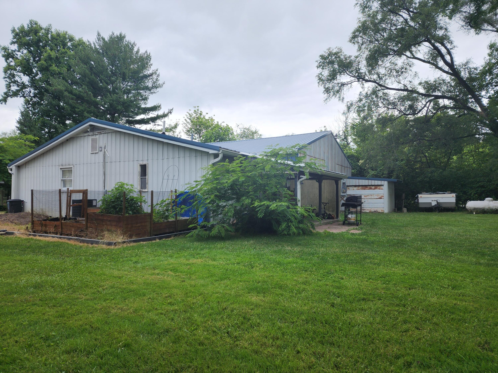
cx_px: 249
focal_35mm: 23
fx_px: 331
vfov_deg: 58.9
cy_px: 186
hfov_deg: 73.9
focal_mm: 6.4
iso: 12
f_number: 1.8
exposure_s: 1/419
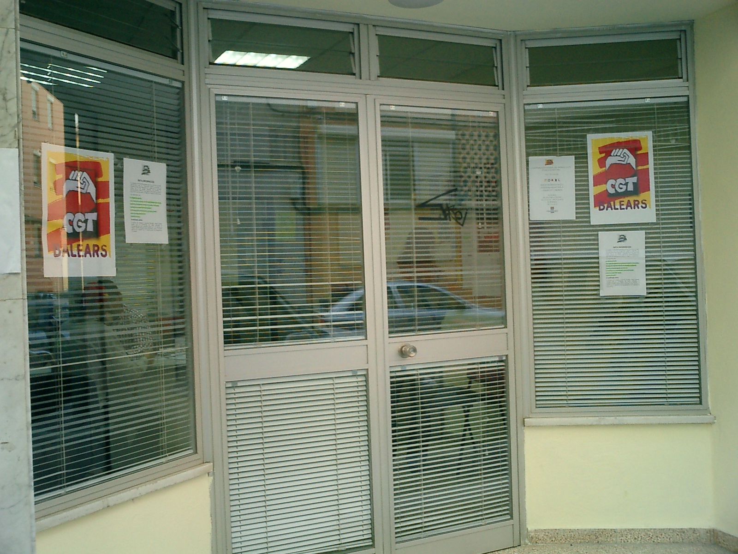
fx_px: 768
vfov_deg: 39.7
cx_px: 369
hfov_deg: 51.4
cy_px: 277
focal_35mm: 36
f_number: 3.2
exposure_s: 1/50
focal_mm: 7.5
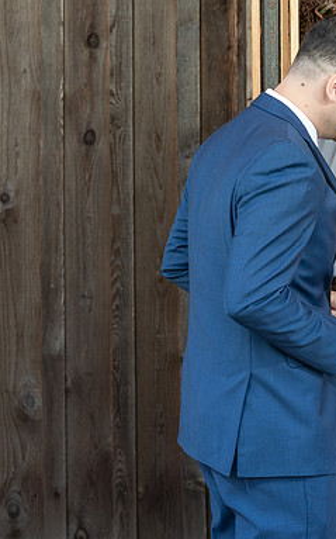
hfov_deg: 8.7
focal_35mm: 150
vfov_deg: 14.0
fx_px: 2200
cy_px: 293
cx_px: 371
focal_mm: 86
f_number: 4
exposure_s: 1/200
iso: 250
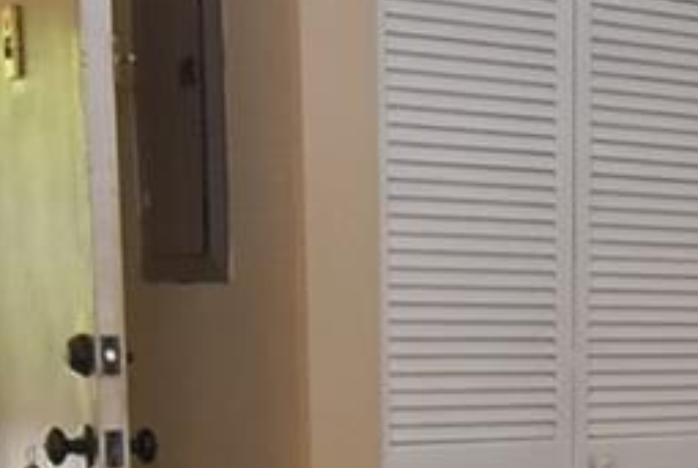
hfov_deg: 20.6
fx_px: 1826
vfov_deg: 14.1
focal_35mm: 94
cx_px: 772
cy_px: 571
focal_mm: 10
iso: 800
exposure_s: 1/80
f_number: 4.5
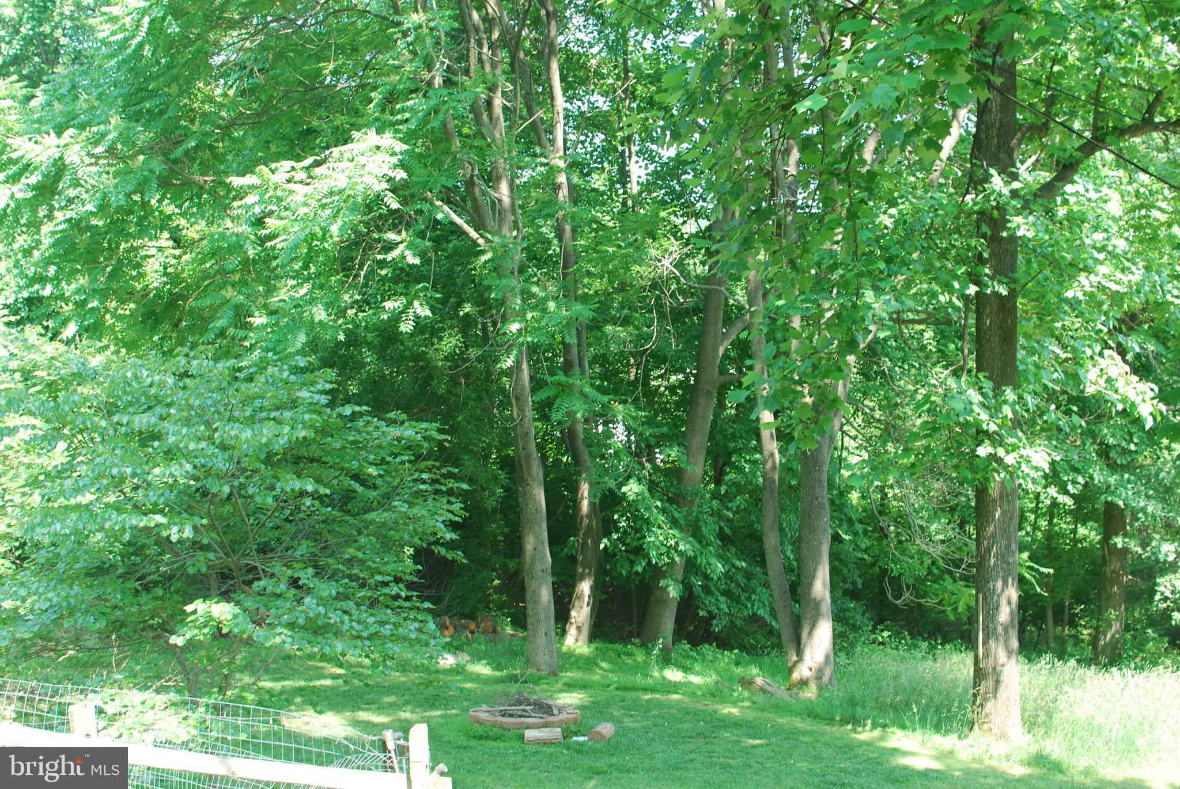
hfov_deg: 37.8
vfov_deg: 25.8
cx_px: 590
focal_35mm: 52
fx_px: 1723
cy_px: 394
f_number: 4.5
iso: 200
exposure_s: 1/80
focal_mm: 35
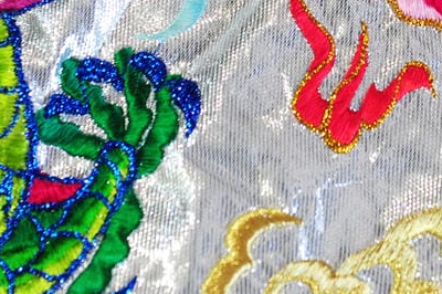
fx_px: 1914
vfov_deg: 8.6
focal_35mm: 156
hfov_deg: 13.1
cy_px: -105
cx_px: 368
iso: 1000
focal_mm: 52
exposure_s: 1/100
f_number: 3.5
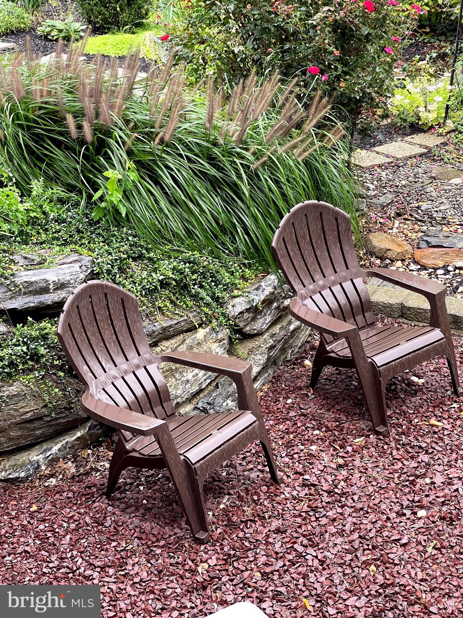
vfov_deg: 30.3
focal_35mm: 64
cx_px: 232
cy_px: 309
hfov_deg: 22.9
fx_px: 1141
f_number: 2.2
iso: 125
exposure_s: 1/121
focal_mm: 7.5
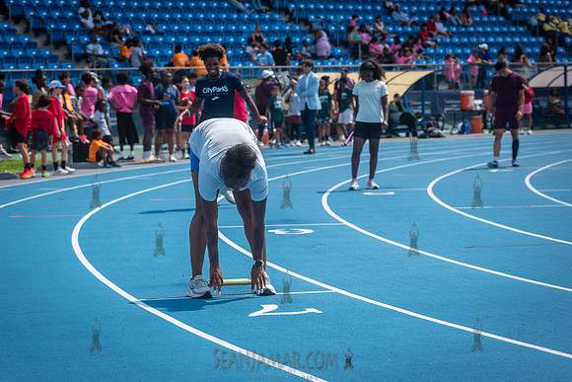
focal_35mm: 130
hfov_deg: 15.8
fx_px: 2061
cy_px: 191
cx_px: 286
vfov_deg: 10.6
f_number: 5
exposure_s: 1/1250
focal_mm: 100
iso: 160
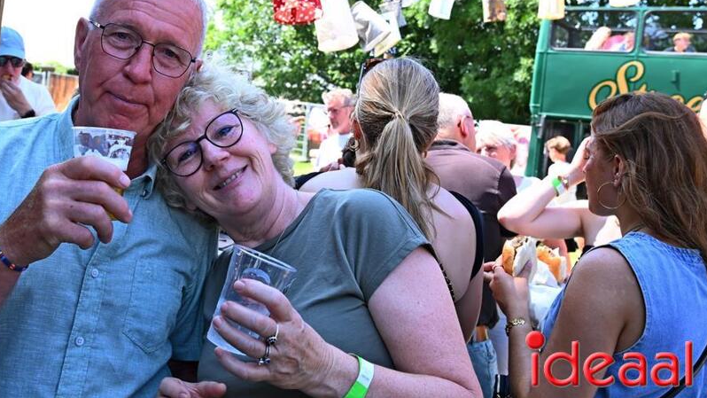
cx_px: 299
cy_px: 138
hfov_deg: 51.4
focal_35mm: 39
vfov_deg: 30.2
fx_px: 731
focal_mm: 30
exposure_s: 1/160
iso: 400
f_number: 7.1
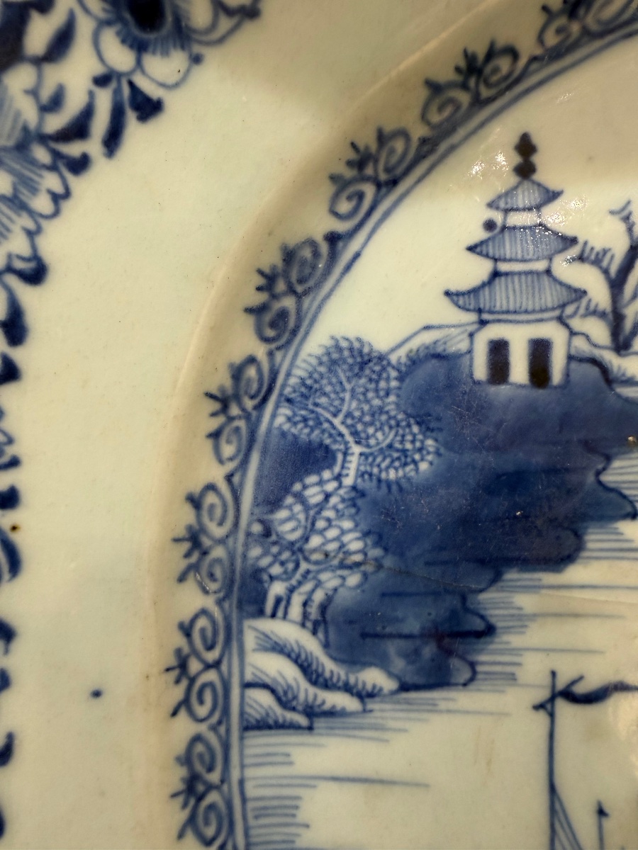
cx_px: 319
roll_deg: -2.0
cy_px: 425
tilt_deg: -13.0
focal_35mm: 24
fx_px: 590
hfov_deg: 56.8
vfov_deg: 71.6
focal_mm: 2.22
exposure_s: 1/100
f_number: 2.2
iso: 320
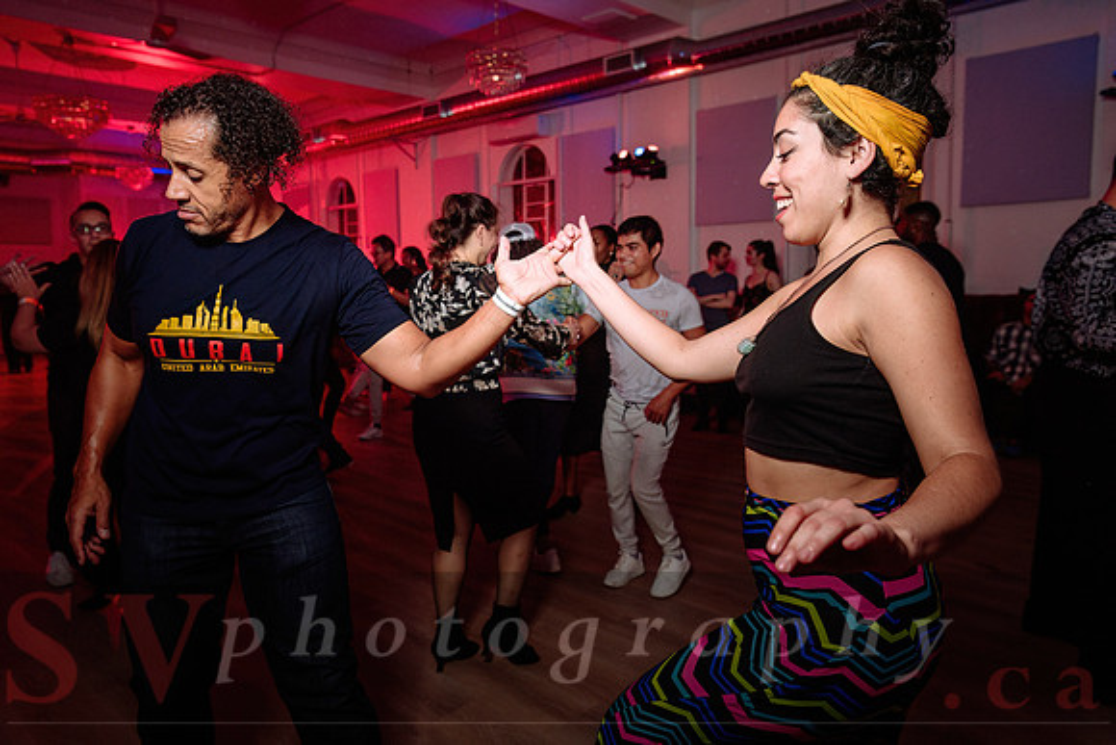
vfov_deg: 50.6
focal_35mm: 25
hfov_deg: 70.6
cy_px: 351
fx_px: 788
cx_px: 537
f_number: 4
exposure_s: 1/80
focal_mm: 24
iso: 800
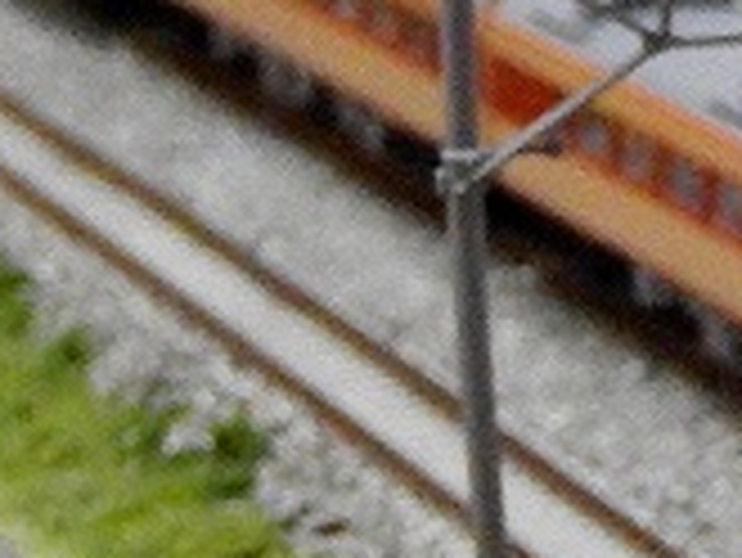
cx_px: 868
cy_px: 254
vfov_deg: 3.7
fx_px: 8623
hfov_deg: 4.9
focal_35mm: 402
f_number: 5.2
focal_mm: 17
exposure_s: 1/30
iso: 3200
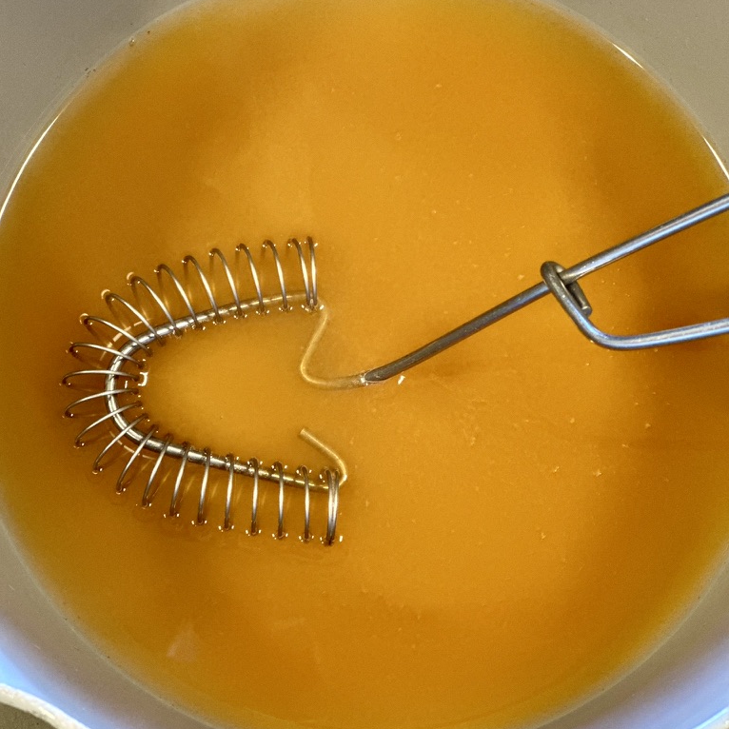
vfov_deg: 19.1
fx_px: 2168
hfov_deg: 19.1
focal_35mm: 91
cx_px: 364
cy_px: 335
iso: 400
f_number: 2.8
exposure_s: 1/40
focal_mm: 9
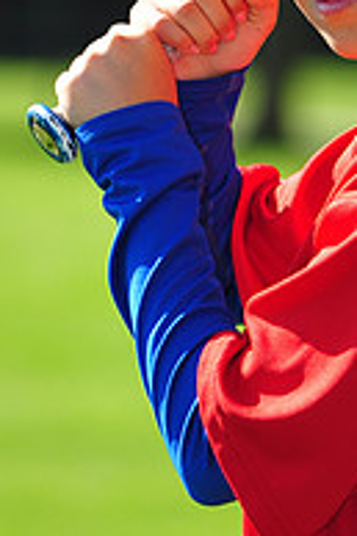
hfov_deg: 2.6
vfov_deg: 3.9
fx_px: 7808
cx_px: 396
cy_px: -144
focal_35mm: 524
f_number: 5
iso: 200
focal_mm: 175
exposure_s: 1/640
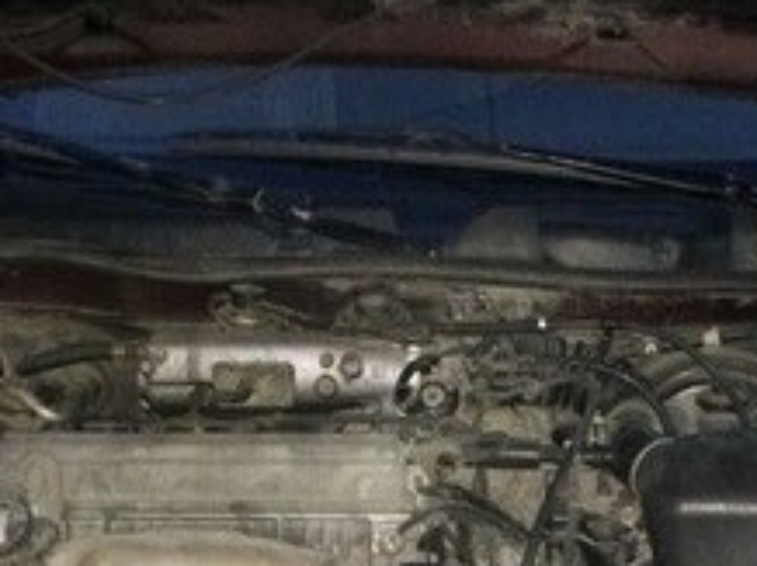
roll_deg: +3.5
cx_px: 451
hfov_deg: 22.2
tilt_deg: -28.0
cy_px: 686
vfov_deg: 16.1
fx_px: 1922
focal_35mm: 88
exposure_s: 1/17
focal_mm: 4.15
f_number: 2.2
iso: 800
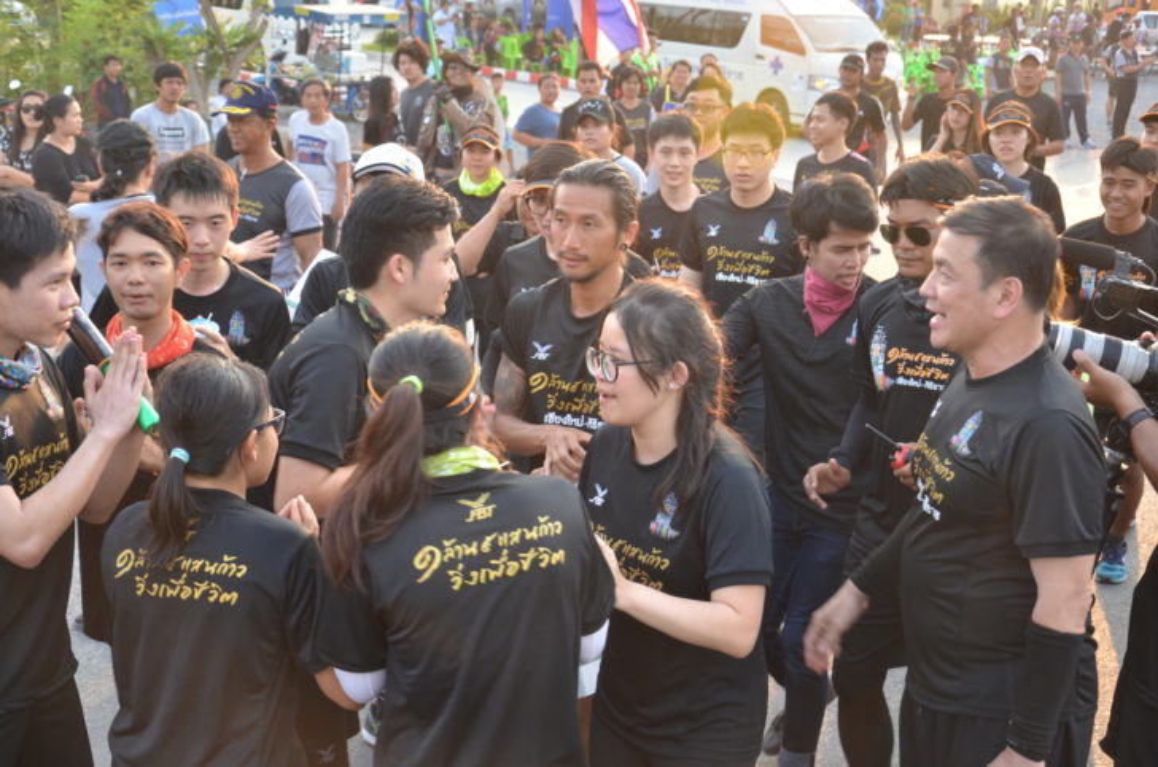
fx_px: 1685
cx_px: 579
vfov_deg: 25.6
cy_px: 384
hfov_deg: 37.9
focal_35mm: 52
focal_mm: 35
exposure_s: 1/125
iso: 360
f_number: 5.6
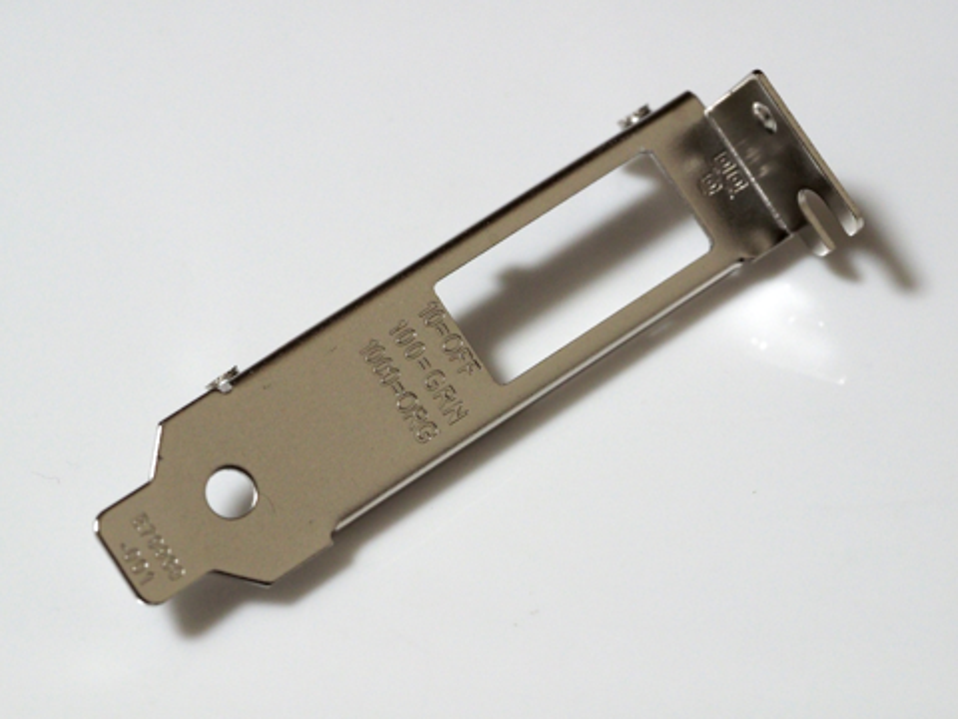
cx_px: 479
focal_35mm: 120
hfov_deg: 16.4
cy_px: 360
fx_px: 3321
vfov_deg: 12.3
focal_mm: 60
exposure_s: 1/50
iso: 1600
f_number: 5.6
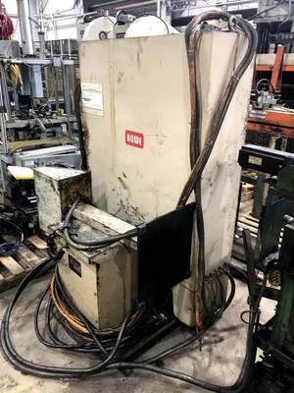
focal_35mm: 28
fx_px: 317
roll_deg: -1.3
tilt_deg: -20.6
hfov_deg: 49.7
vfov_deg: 63.4
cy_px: 196
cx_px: 147
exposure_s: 1/20
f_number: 1.8
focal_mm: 4
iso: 40
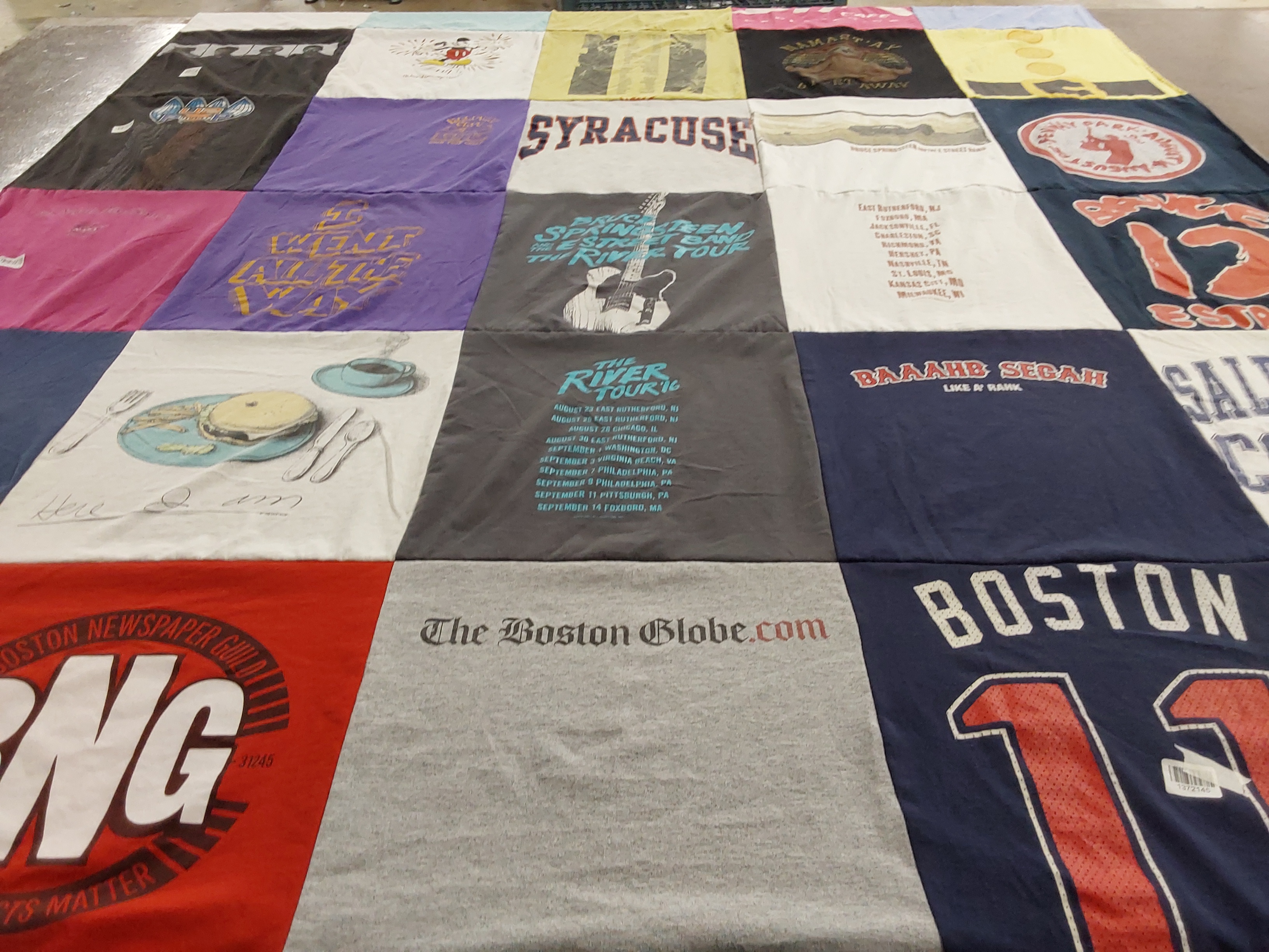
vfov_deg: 49.7
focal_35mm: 28
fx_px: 1026
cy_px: 476
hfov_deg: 63.4
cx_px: 634
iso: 100
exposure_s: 1/50
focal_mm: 2.91
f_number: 1.9
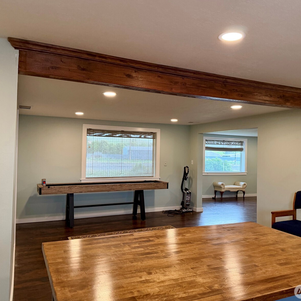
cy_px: 148
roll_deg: -1.3
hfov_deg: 55.6
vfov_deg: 55.6
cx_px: 155
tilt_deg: +1.4
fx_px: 285
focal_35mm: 29
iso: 320
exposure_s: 1/120
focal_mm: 6.76
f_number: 1.78
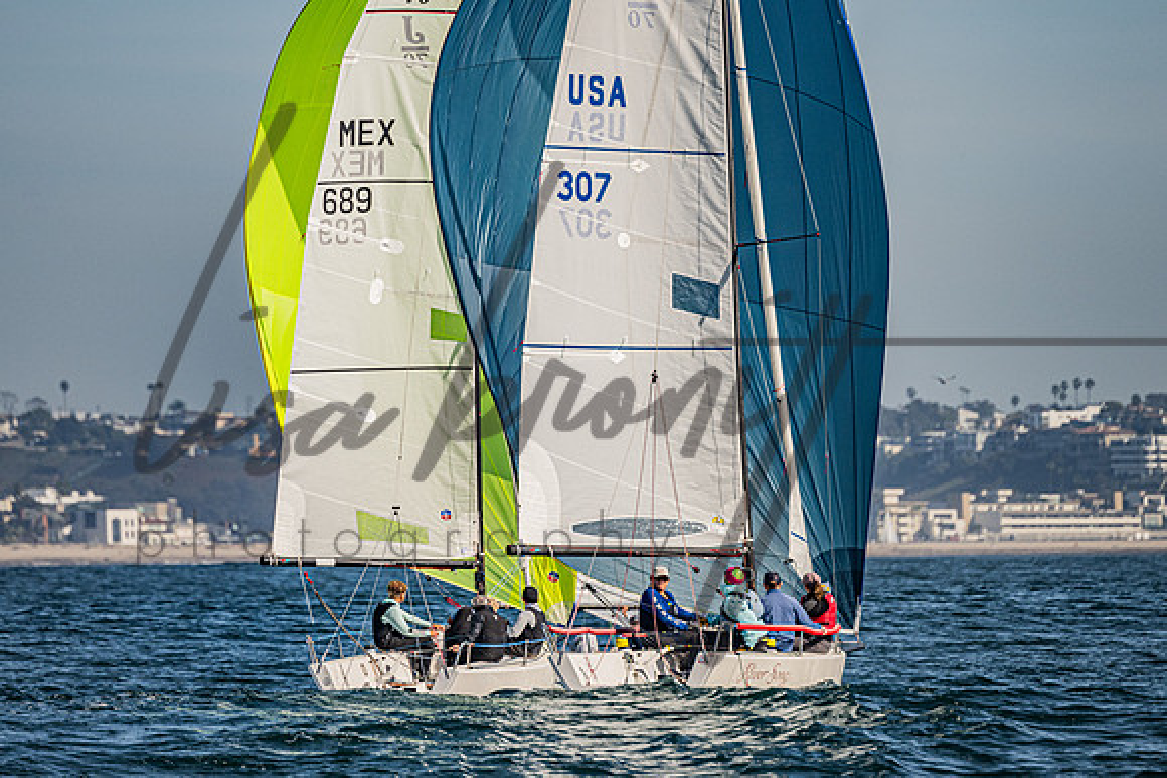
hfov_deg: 3.9
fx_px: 17358
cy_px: 303
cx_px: 569
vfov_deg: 2.6
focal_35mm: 535
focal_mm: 400
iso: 320
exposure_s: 1/3200
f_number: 5.6
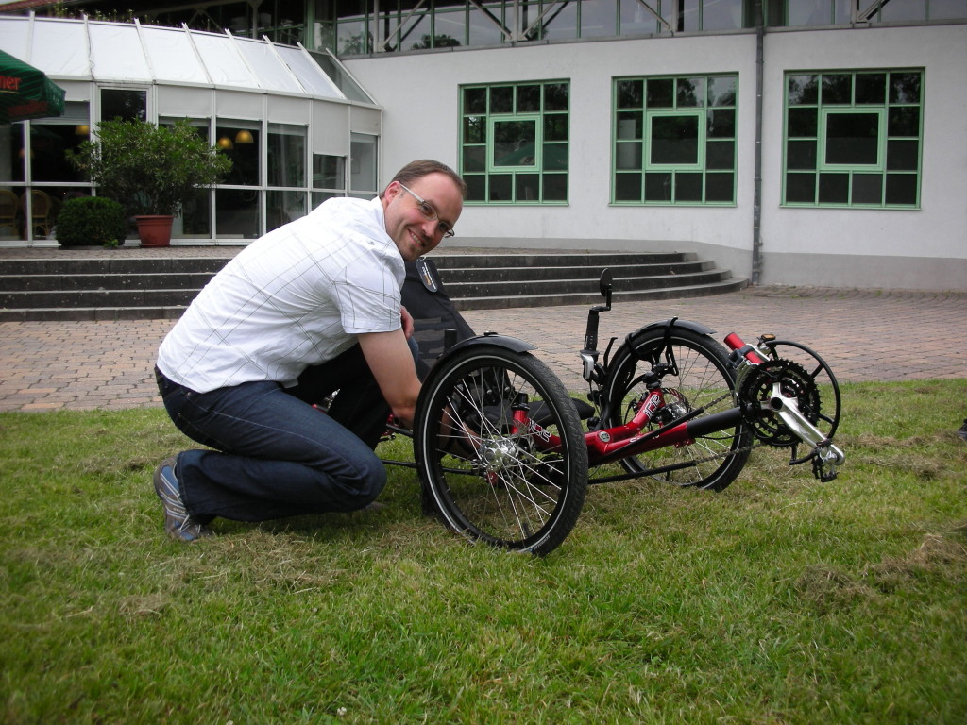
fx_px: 978
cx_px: 484
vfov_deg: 40.7
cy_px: 362
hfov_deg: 52.6
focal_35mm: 35
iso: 50
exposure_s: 1/326
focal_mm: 5.8
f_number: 3
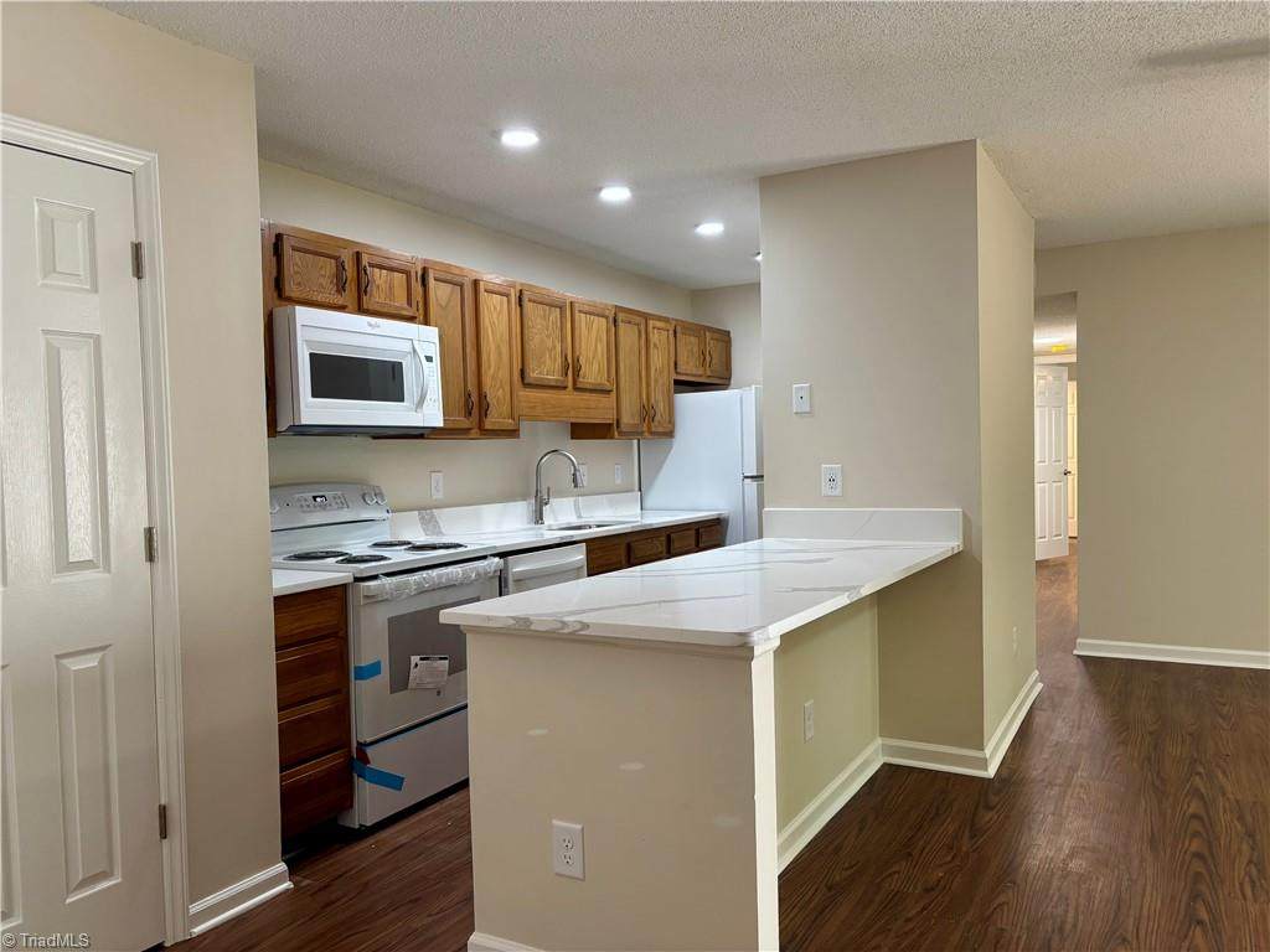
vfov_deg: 53.1
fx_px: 954
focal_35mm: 26
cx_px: 635
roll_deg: +1.5
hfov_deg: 67.3
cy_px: 476
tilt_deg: -1.9
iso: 160
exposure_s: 1/60
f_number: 1.6
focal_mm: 5.96
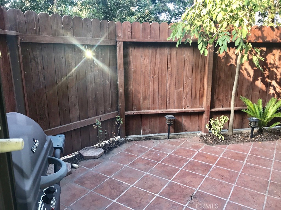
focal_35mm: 28
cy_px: 105
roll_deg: +0.0
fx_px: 227
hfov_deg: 63.4
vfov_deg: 49.7
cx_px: 140
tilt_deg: -15.0
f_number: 1.8
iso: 20
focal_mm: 3.99
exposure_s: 1/49
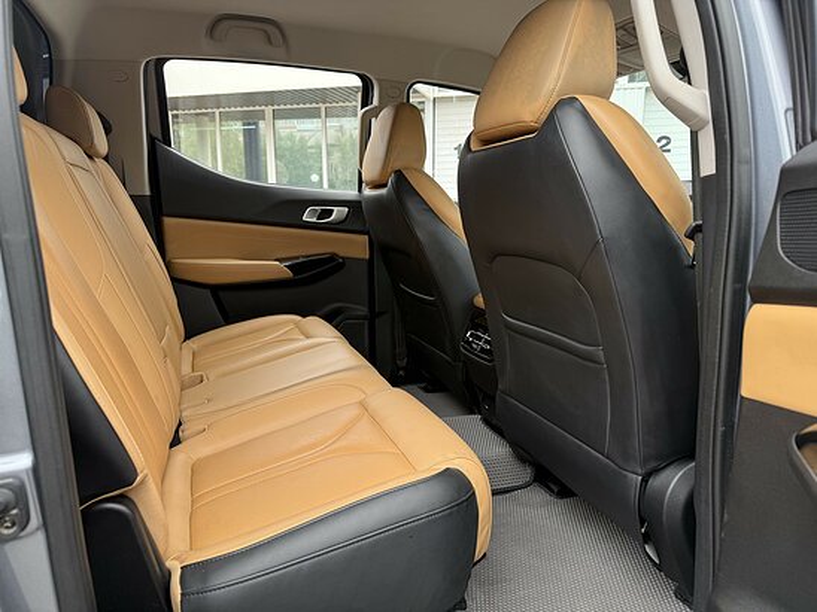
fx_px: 566
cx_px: 408
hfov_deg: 71.6
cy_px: 306
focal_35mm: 24
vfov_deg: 56.8
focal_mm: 6.76
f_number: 1.78
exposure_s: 1/153
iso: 80
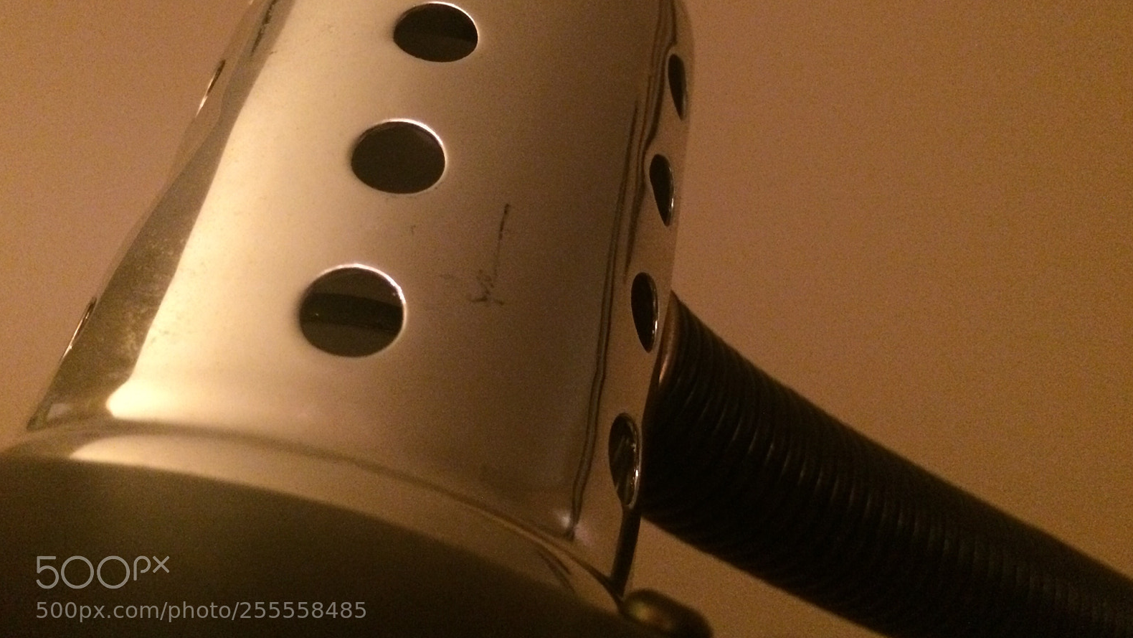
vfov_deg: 36.5
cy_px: 236
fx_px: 961
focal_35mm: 32
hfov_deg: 61.0
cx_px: 565
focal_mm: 4.15
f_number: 2.2
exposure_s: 1/15
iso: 500
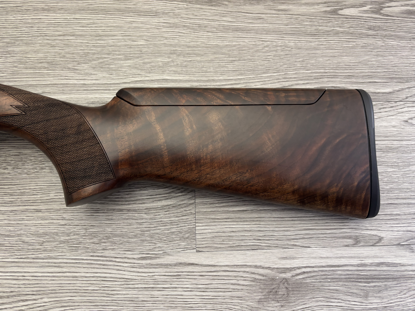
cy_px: 156
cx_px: 208
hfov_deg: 67.3
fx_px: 312
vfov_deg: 53.1
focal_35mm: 26
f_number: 1.6
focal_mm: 5.96
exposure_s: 1/50
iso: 160
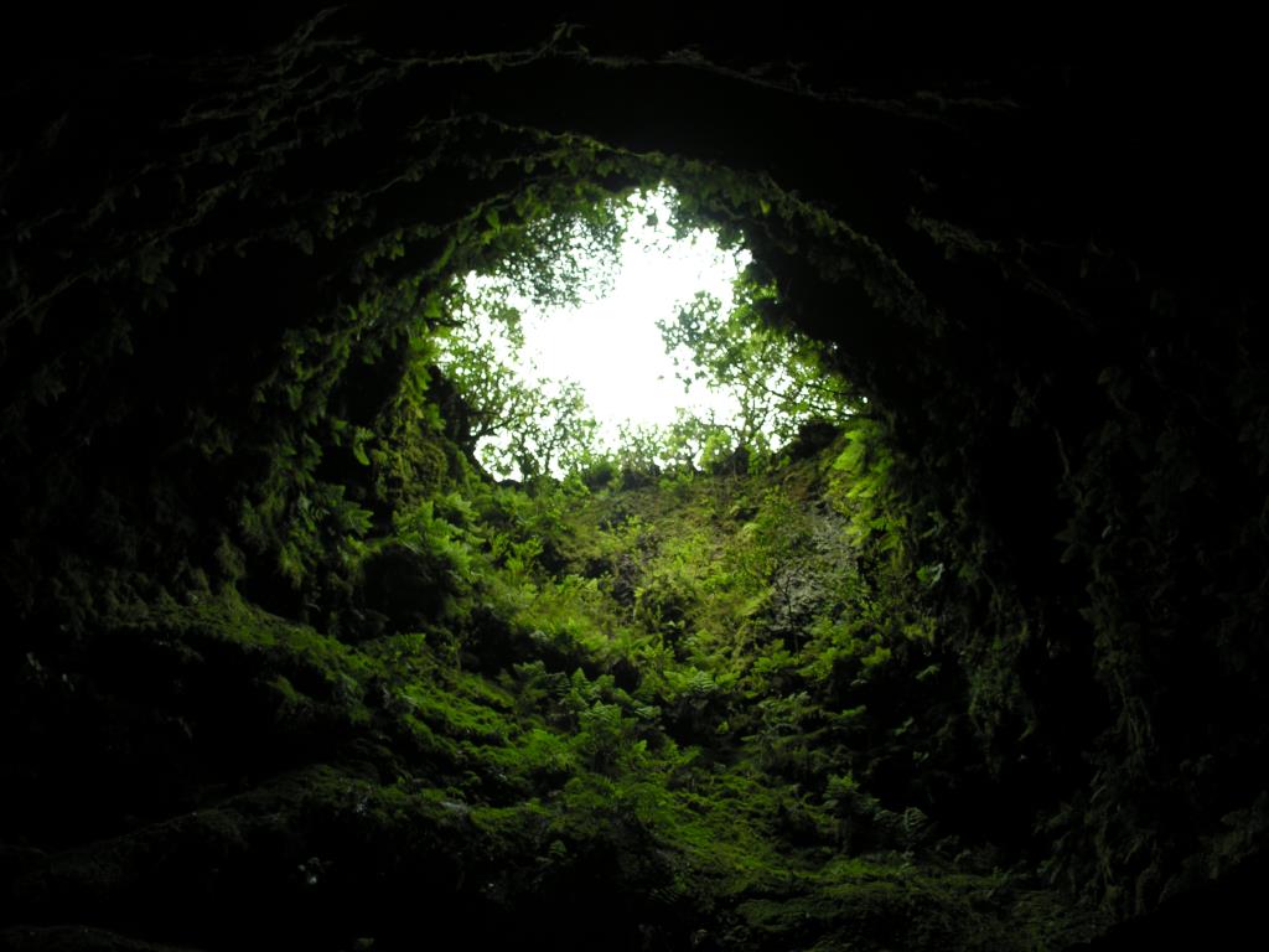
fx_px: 1283
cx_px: 634
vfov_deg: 40.7
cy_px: 476
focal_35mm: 35
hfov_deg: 52.6
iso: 50
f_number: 2.8
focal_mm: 8.9
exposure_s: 1/45.2
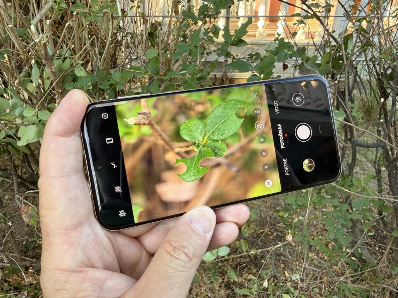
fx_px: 276
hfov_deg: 71.6
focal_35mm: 24
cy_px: 149
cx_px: 199
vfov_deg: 56.8
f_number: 2.2
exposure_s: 1/99
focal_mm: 2.22
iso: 64
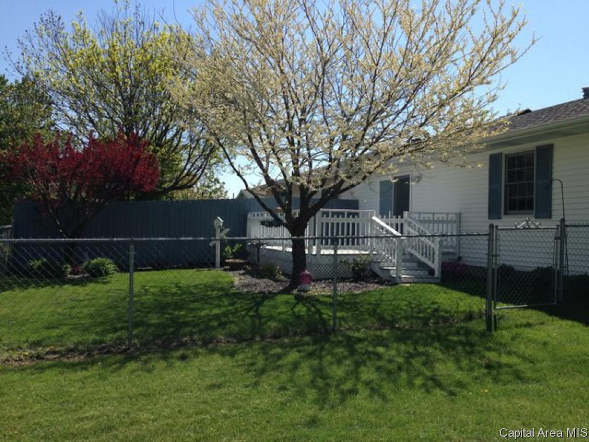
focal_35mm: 33
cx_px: 294
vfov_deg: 43.0
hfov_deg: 55.3
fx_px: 562
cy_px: 221
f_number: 2.4
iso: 50
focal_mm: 4.12
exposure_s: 1/1506
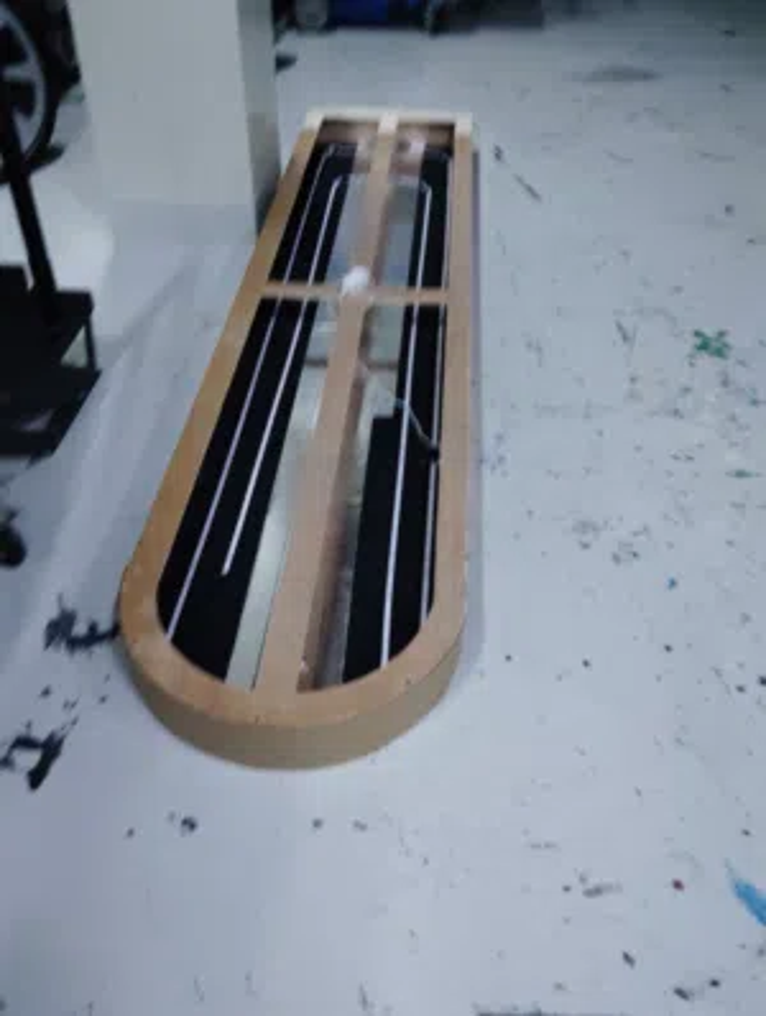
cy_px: 508
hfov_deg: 48.4
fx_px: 853
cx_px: 383
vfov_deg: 61.6
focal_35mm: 29
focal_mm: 4.25
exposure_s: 1/33.3
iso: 1161
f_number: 1.8
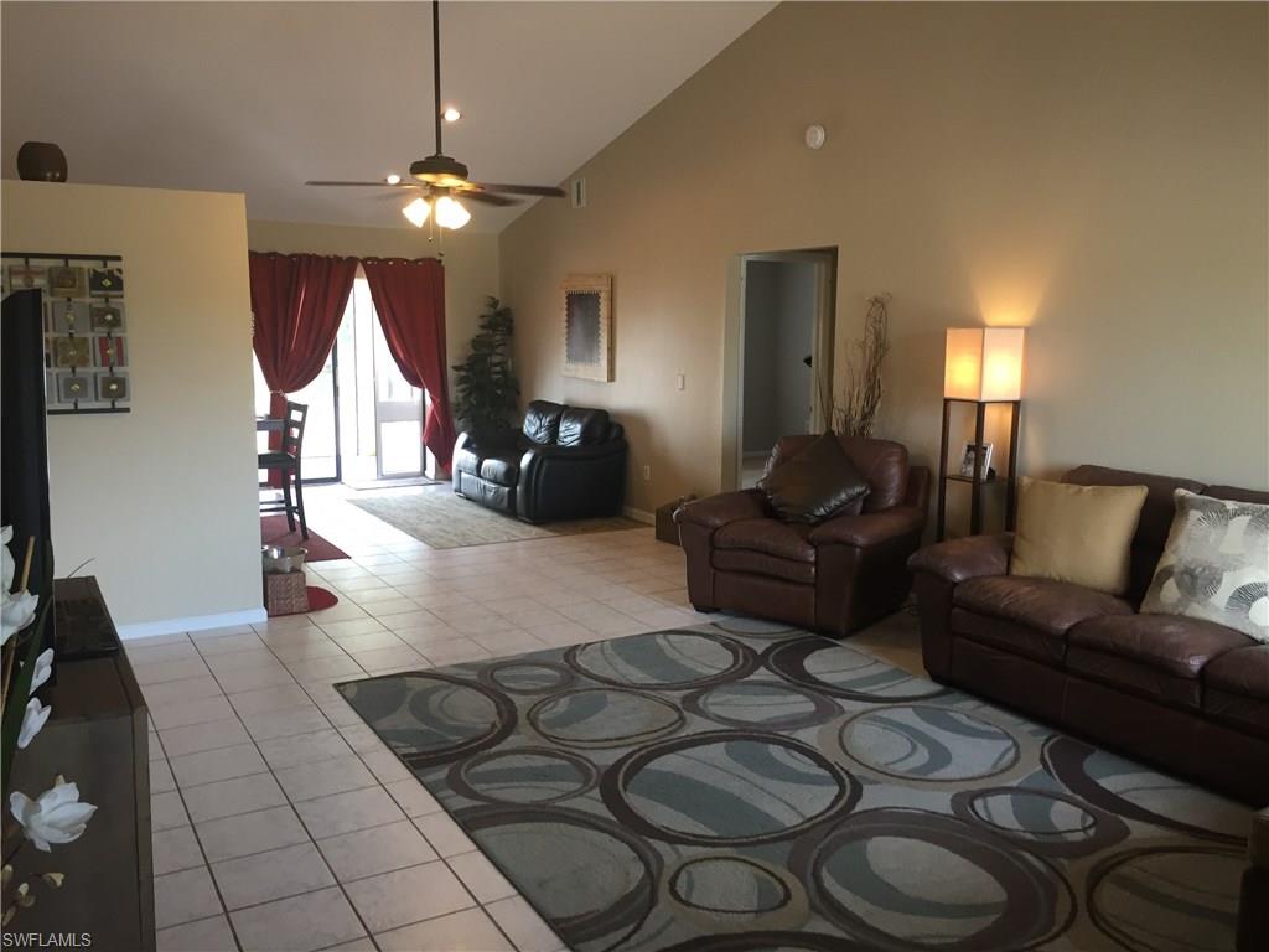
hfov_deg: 61.7
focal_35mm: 29
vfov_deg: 48.2
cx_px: 634
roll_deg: -0.7
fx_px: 1063
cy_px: 476
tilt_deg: -9.7
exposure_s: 1/30
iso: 80
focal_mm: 4.15
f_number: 2.2
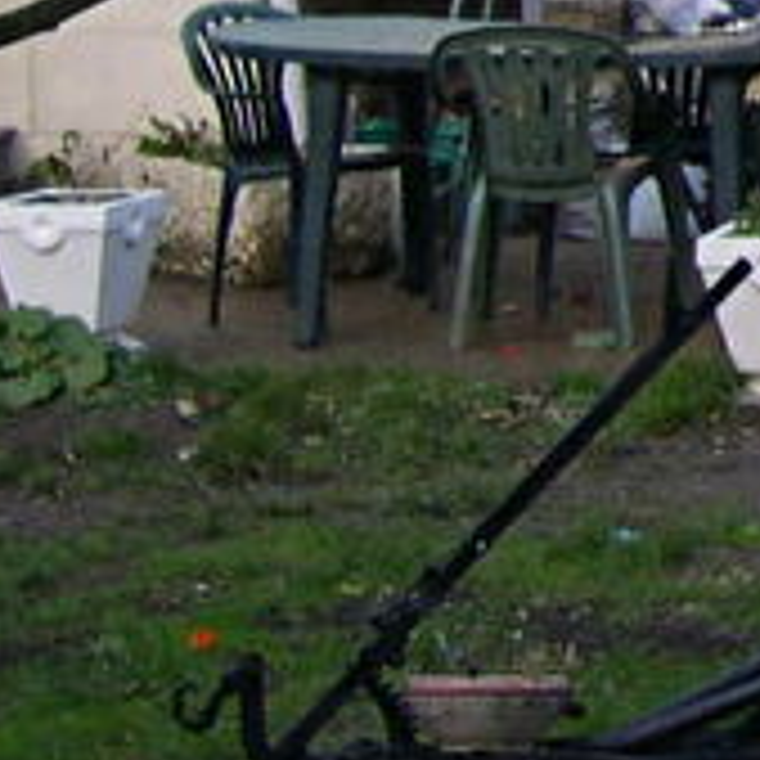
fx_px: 5042
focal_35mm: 203
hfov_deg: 7.7
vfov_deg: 8.4
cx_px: 2141
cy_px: -517
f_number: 2.8
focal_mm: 8
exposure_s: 1/159
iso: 100
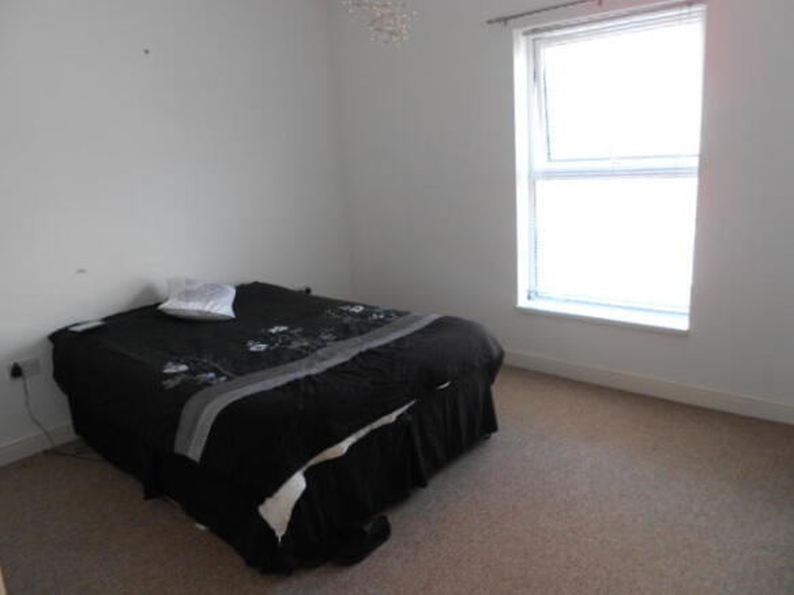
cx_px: 397
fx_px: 596
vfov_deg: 53.0
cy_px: 298
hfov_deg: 67.3
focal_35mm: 26
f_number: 3.2
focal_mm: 4.6
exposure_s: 1/30
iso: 80
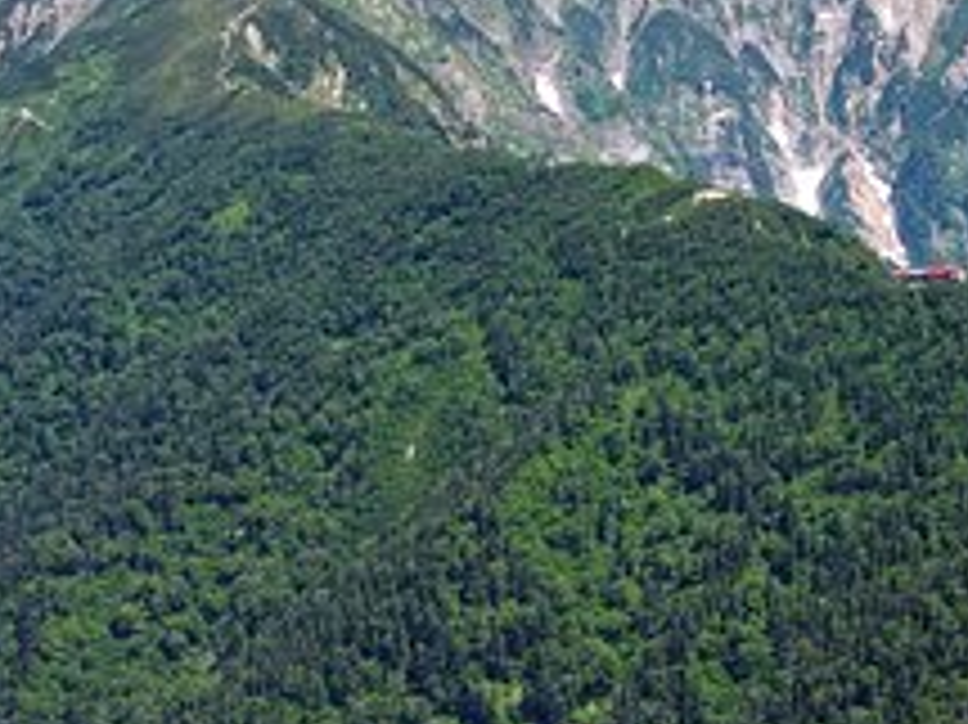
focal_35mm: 103
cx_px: 954
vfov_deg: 14.3
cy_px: 182
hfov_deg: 18.6
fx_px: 2879
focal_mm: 30
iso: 200
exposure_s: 1/160
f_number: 5.6
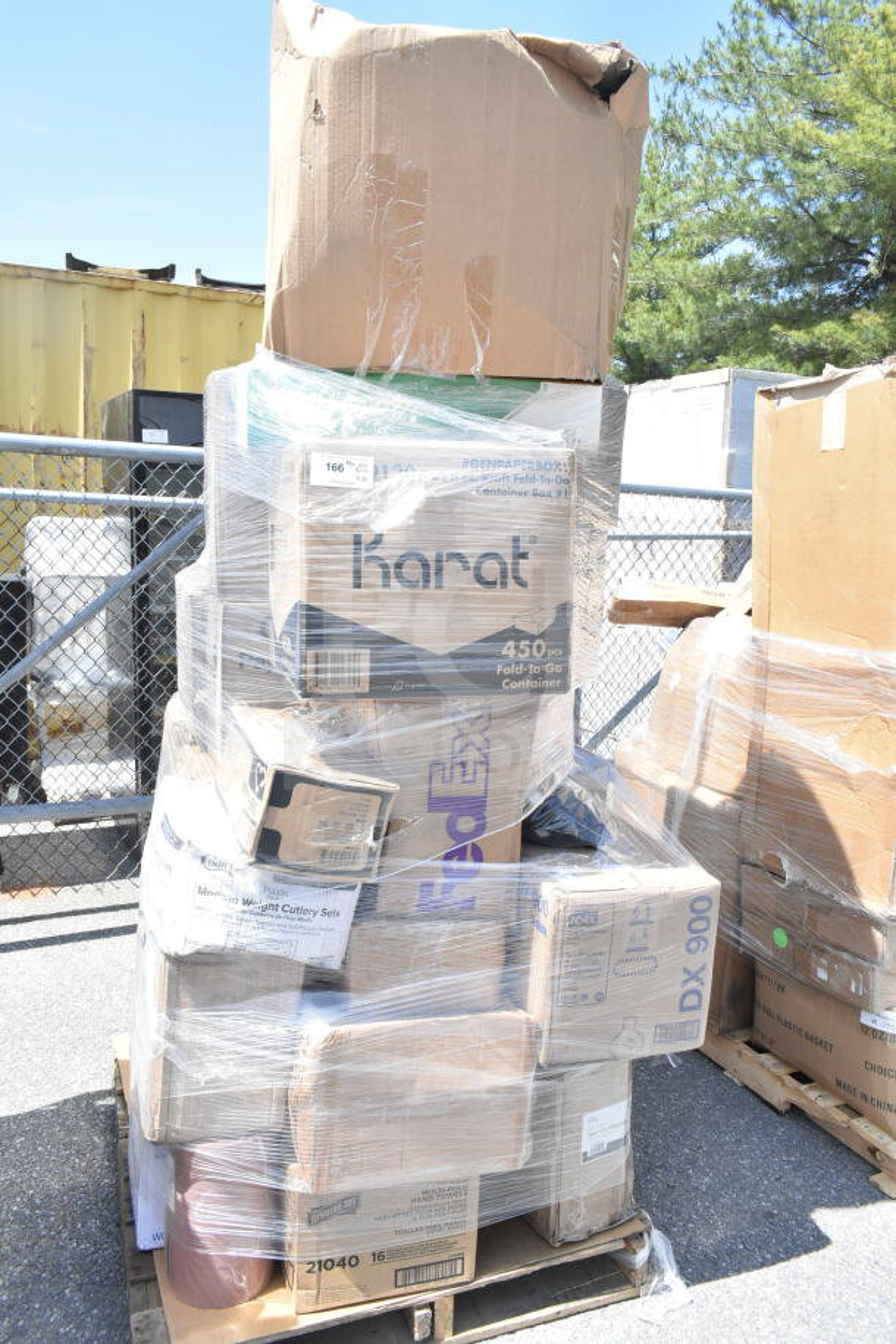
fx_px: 1007
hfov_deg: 48.0
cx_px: 448
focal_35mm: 27
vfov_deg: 67.4
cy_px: 672
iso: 1600
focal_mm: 18
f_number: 11
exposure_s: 1/500
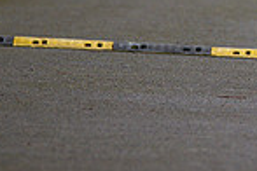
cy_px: -145
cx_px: 495
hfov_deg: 1.2
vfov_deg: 0.8
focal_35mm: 1770
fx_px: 12635
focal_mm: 300
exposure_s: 1/1600
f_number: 2.8
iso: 280
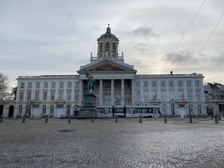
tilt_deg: +10.6
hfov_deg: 67.3
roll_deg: +0.2
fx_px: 168
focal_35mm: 26
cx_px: 112
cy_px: 84
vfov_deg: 53.1
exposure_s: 1/2222
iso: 32
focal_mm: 4.25
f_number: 1.8
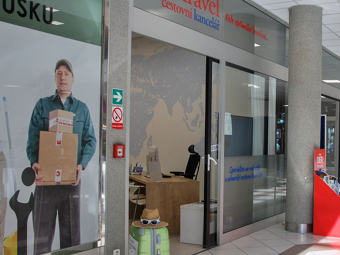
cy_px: 144
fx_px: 479
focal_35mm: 49
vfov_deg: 29.8
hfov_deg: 38.4
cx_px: 237
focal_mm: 21
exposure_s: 1/40
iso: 100
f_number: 5.6
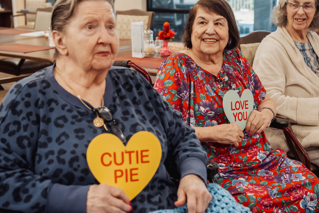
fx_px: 532
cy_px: 86
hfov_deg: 33.4
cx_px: 166
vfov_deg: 22.6
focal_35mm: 60
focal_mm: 50
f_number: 4
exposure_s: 1/160
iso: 3200
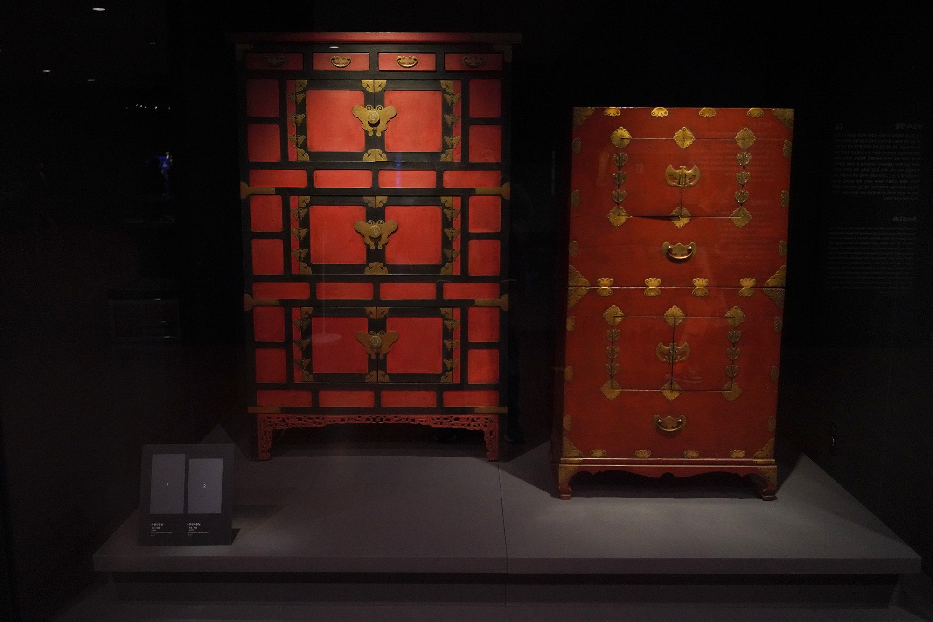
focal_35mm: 35
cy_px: 311
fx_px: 907
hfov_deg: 54.4
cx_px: 466
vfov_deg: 37.9
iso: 6400
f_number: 2.8
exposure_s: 1/80
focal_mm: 35
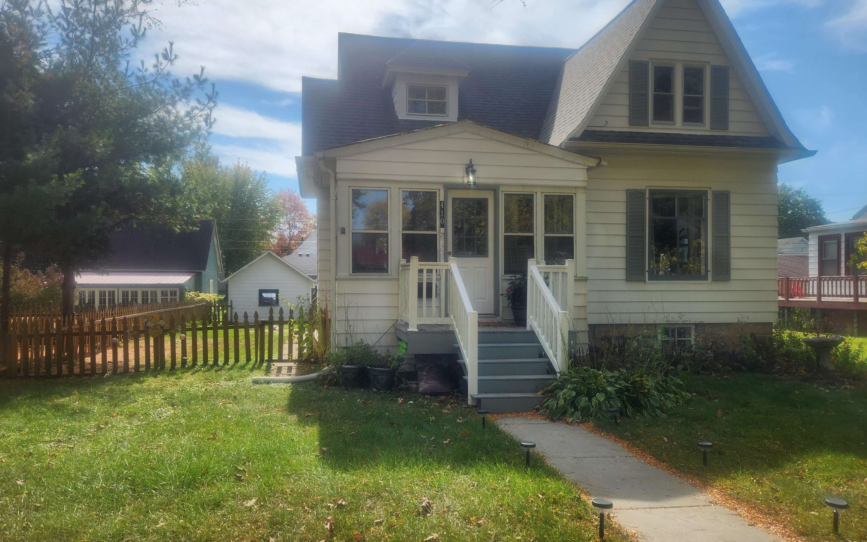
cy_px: 285
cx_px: 427
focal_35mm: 25
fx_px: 591
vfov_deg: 49.2
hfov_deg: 72.5
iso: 20
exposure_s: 1/1718
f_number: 1.8
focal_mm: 5.4
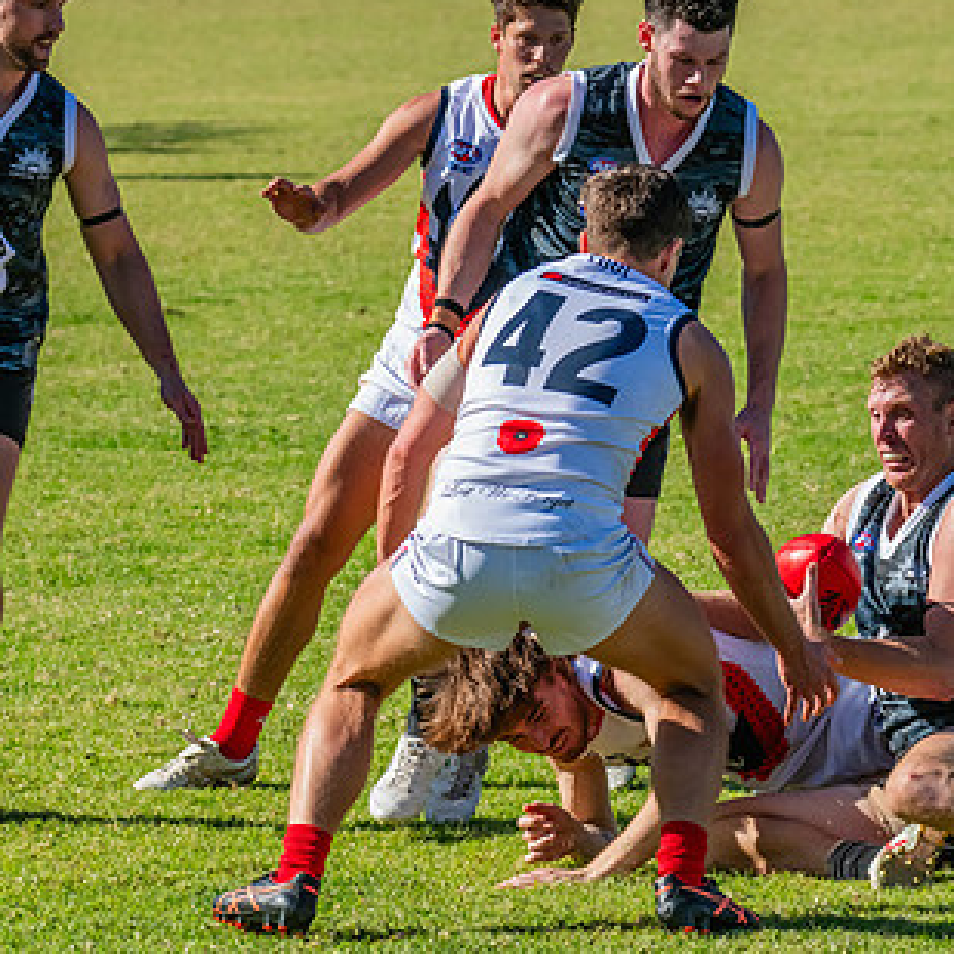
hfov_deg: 4.5
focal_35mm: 393
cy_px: 360
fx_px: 12254
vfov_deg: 4.5
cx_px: 815
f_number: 11
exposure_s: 1/1600
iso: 1600
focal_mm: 240
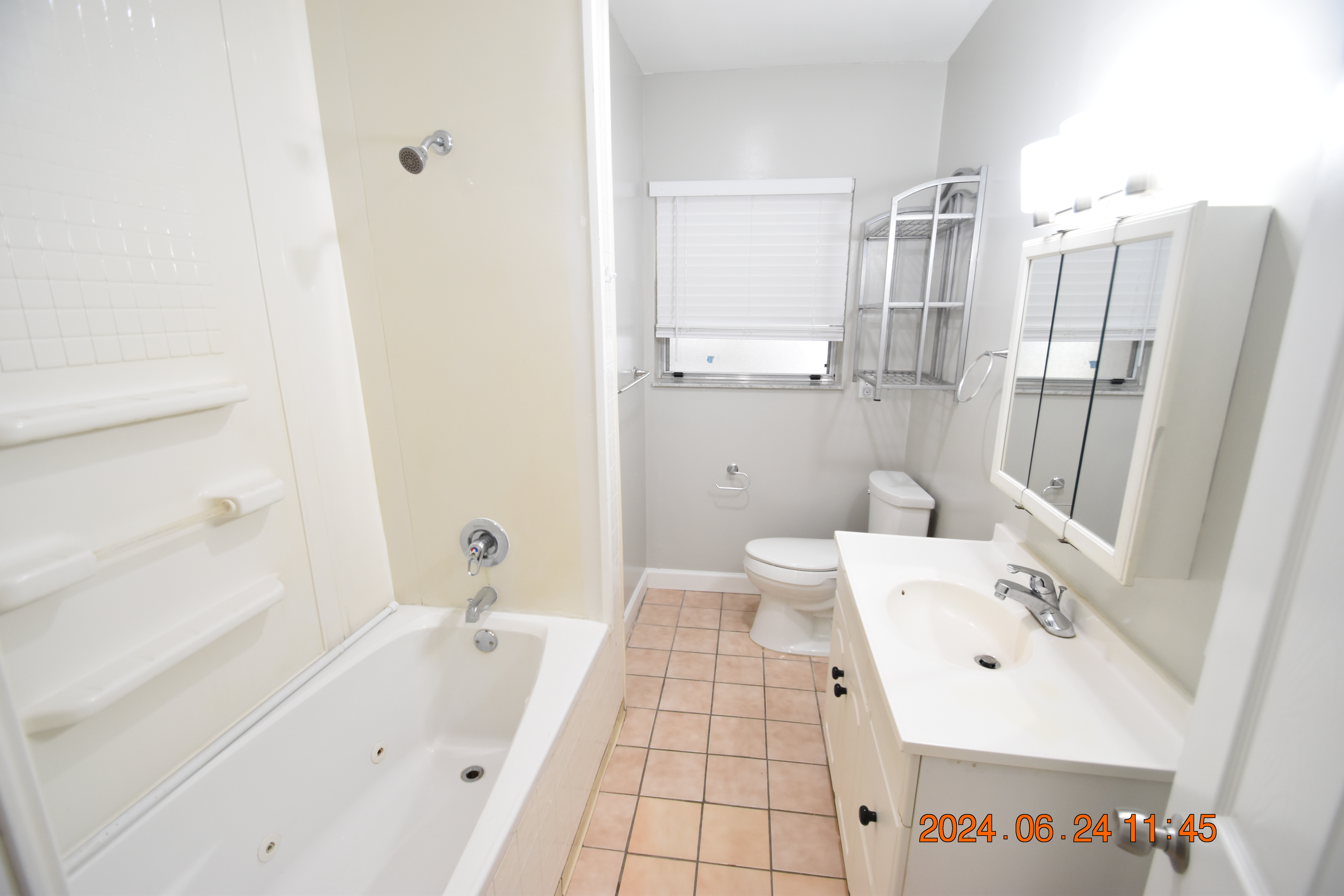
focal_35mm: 15
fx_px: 560
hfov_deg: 100.4
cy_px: 448
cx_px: 672
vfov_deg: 77.3
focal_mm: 10
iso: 800
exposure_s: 1/60
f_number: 4
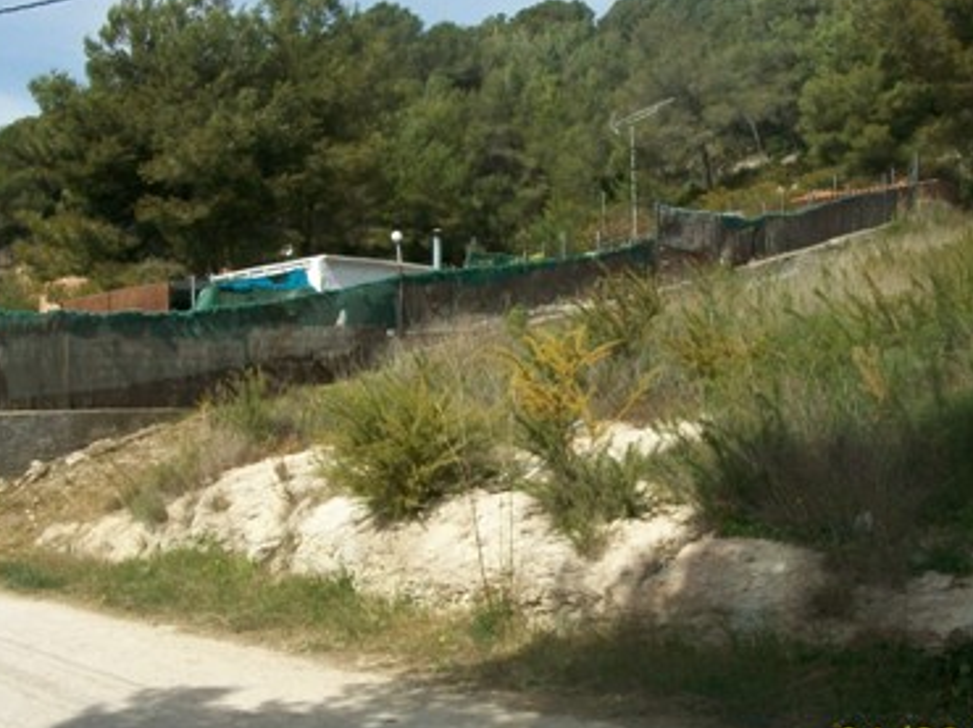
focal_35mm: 46
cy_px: 367
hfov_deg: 41.3
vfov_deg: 31.5
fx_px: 1292
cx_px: 497
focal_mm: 5.7
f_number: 5.5
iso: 80
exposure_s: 1/500
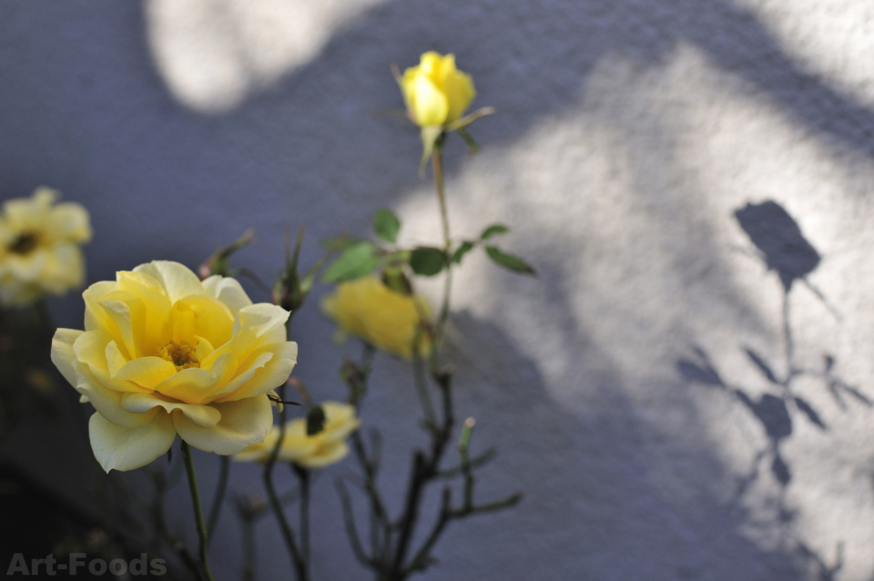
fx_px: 1273
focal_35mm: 52
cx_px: 437
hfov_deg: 37.9
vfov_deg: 25.7
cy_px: 290
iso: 200
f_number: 5.6
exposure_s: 1/500
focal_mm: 35
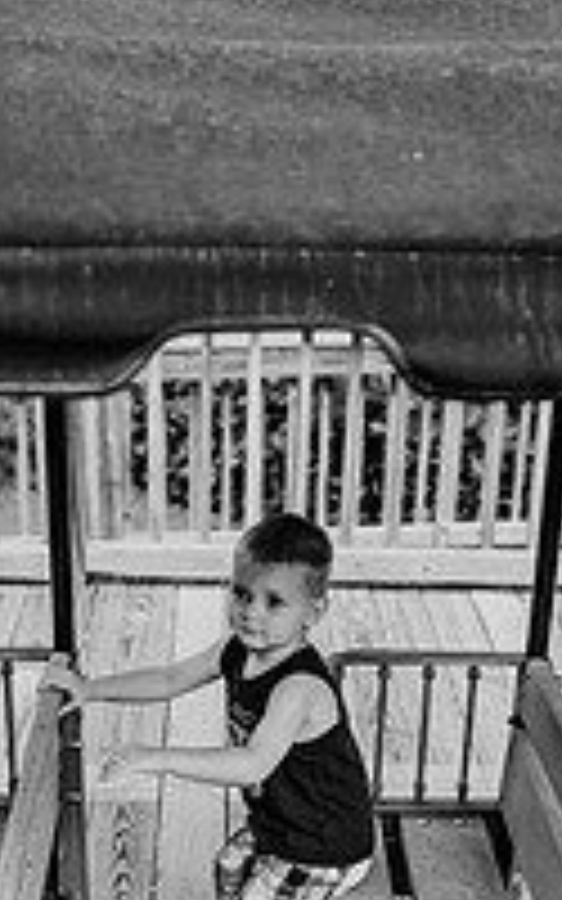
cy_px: 630
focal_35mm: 55
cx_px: 225
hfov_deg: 23.5
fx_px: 1348
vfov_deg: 36.4
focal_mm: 24
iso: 200
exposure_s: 1/1250
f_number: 2.2
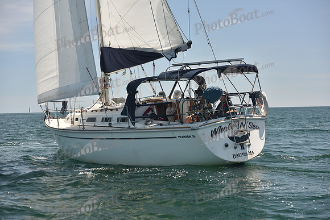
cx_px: 165
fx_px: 642
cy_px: 110
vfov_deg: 19.5
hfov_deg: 28.8
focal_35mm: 70
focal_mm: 70
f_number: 4.5
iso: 250
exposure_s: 1/800
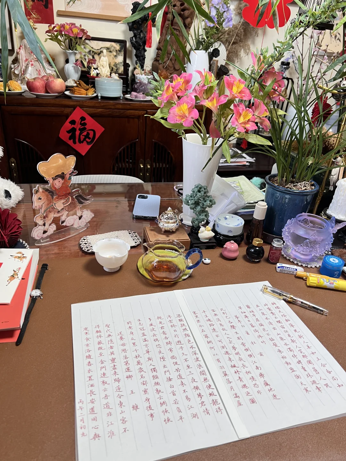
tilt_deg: -28.8
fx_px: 347
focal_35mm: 26
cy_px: 230
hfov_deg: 53.1
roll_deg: -4.5
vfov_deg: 67.3
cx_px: 173
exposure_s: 1/50
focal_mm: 5.7
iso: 80
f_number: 1.5
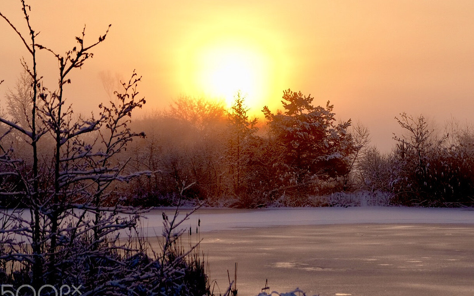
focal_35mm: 124
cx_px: 321
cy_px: 120
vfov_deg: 10.6
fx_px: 1602
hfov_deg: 16.8
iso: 200
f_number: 2.8
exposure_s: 1/2700
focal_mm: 55
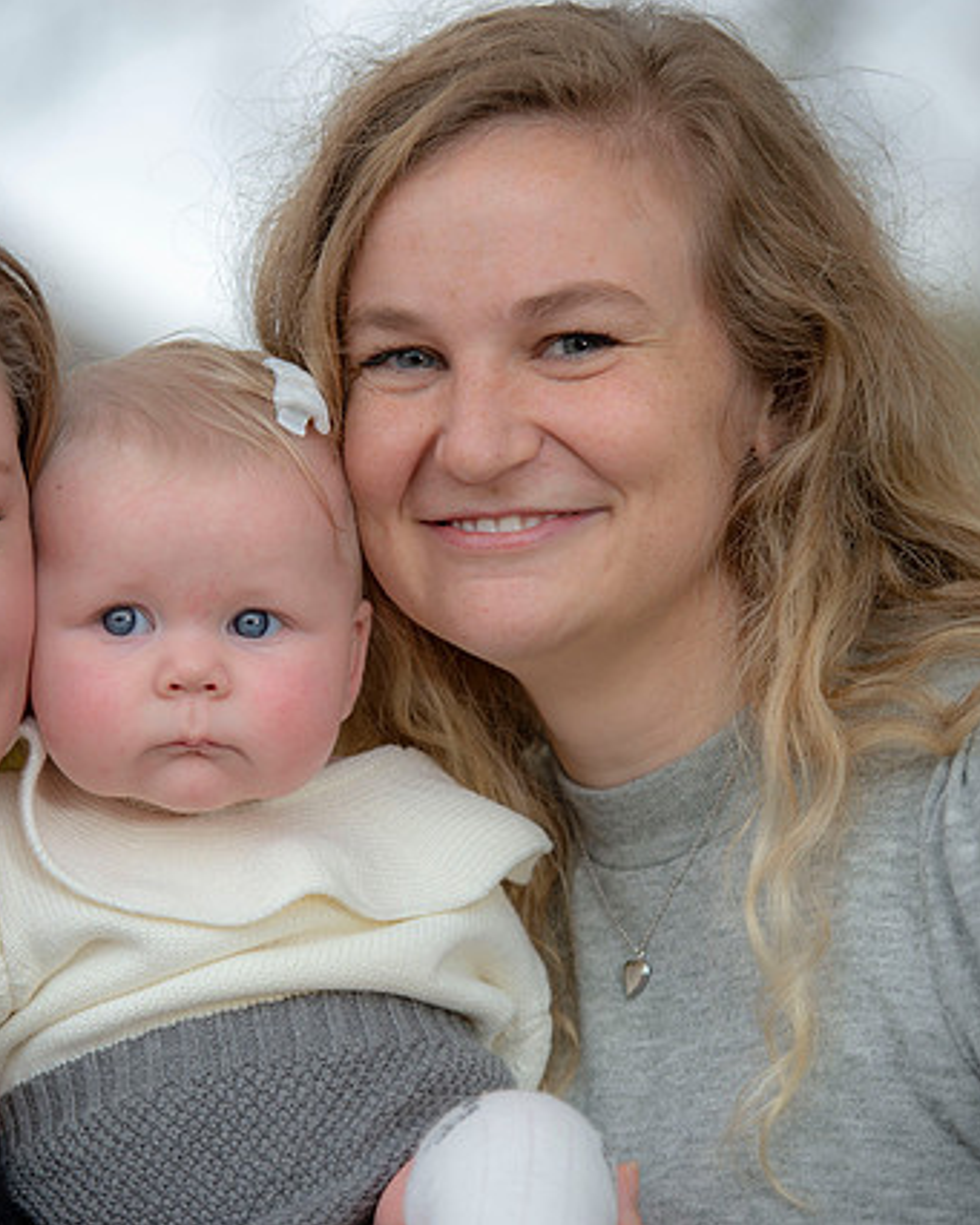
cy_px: 614
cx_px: 401
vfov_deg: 9.4
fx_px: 7466
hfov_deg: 7.5
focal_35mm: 206
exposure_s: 1/200
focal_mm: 145
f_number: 3.5
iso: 160
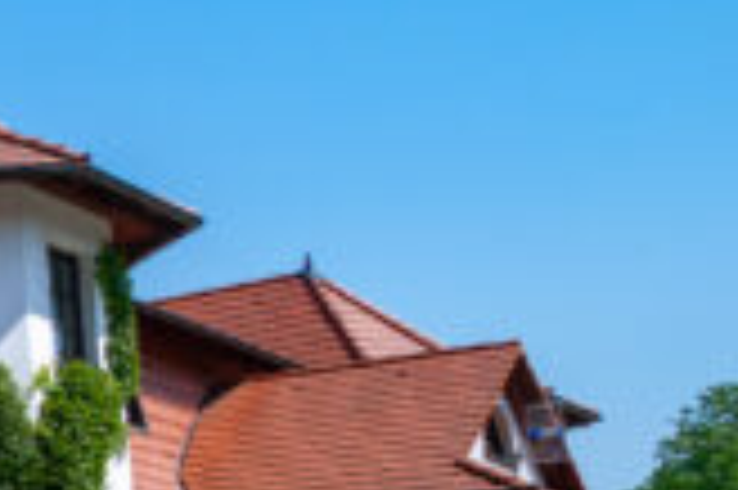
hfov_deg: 15.9
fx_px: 1584
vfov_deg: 17.1
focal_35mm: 77
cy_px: 526
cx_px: -950
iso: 200
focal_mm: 11
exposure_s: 1/640
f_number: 5.6
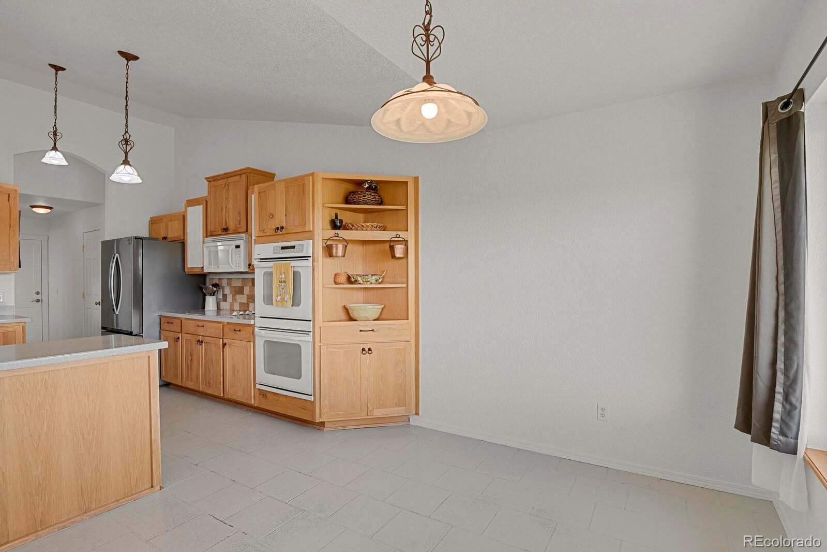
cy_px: 276
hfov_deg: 93.3
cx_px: 414
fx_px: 390
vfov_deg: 70.4
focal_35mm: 17
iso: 250
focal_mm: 17
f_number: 8
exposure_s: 1/2
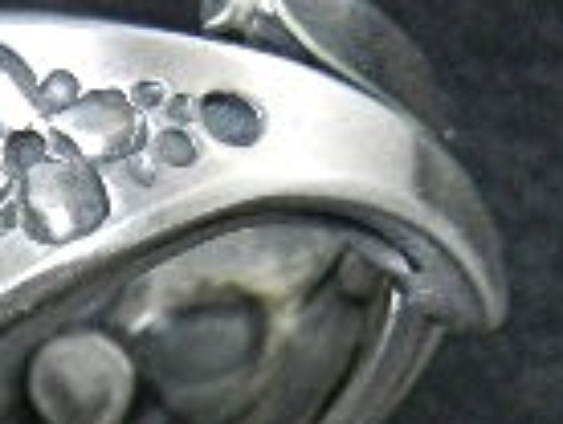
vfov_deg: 5.4
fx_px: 4448
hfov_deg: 7.2
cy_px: 546
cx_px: -73
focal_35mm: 273
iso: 784
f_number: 8
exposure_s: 1/30
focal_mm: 10.6
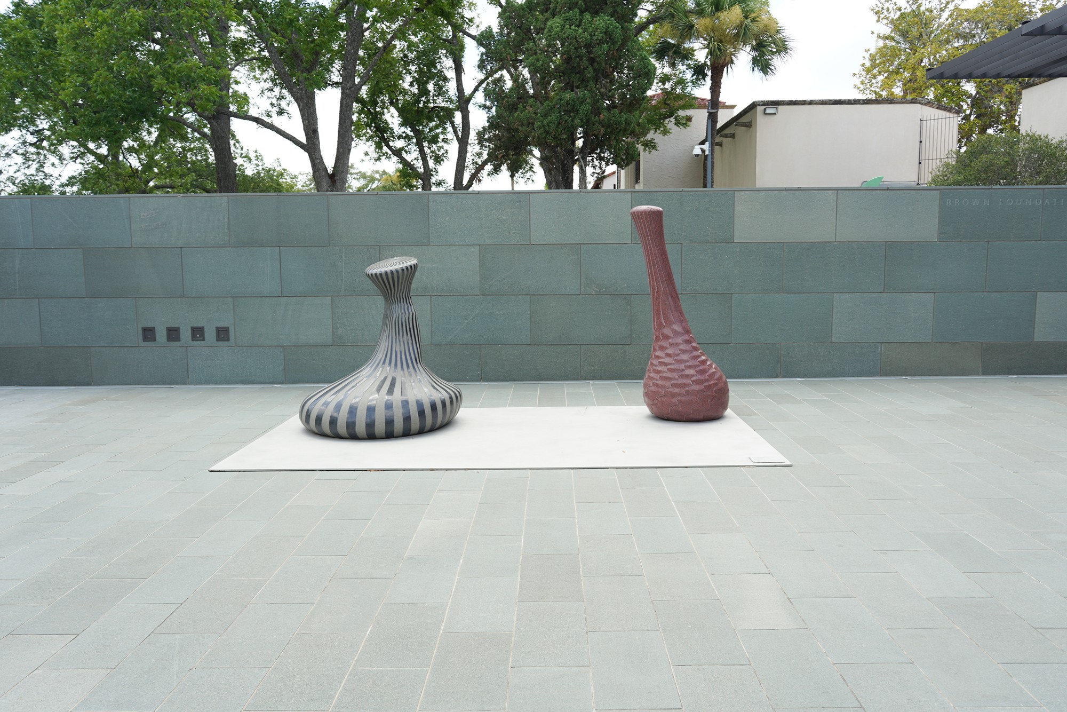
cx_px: 534
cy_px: 356
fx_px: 860
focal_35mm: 29
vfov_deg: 45.0
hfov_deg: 63.7
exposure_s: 1/100
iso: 100
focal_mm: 29
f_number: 7.1
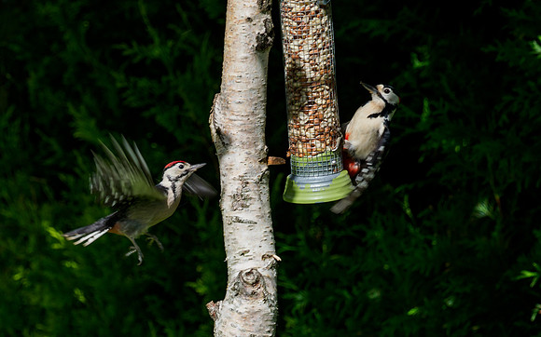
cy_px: 182
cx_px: 227
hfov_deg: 2.5
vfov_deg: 1.6
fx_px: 12316
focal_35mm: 836
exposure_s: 1/400
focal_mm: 300
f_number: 7.1
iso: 200
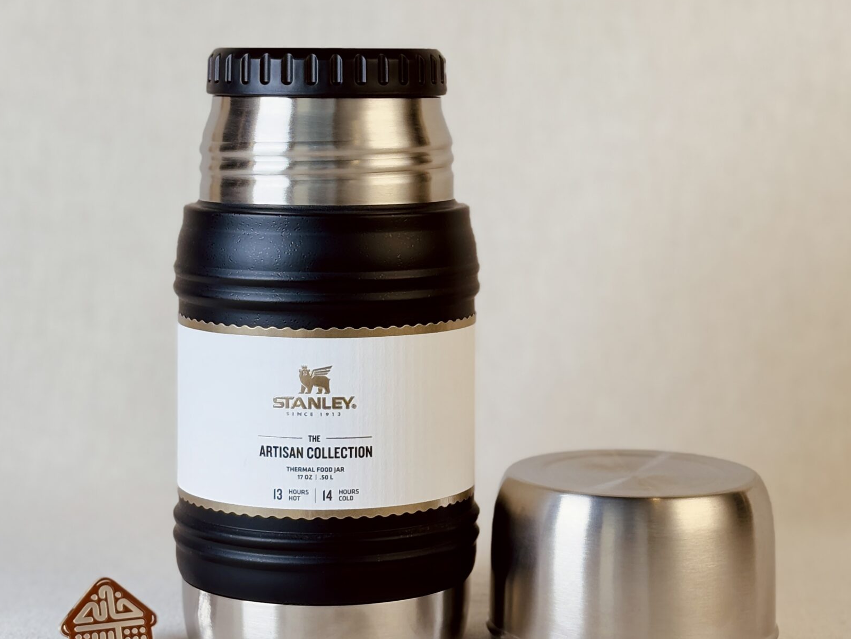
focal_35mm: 83
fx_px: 2040
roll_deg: -0.2
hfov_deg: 23.6
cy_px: 231
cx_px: 427
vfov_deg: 17.7
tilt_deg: -4.7
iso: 50
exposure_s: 1/527
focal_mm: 5.96
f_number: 1.6
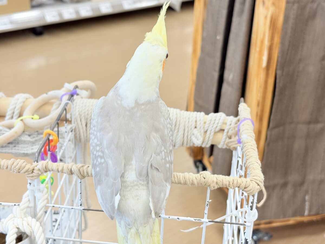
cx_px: 162
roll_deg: -1.5
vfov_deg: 28.0
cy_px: 122
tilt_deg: -24.1
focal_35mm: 52
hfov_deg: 36.8
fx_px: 488
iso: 40
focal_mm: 5.96
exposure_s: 1/50
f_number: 1.6
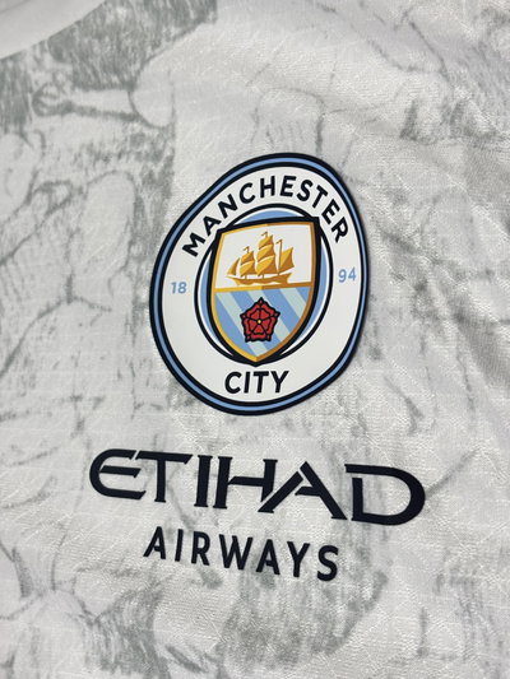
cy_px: 340
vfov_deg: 36.8
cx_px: 255
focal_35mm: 52
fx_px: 1021
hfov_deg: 28.0
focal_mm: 5.96
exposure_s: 1/50
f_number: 1.6
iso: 100
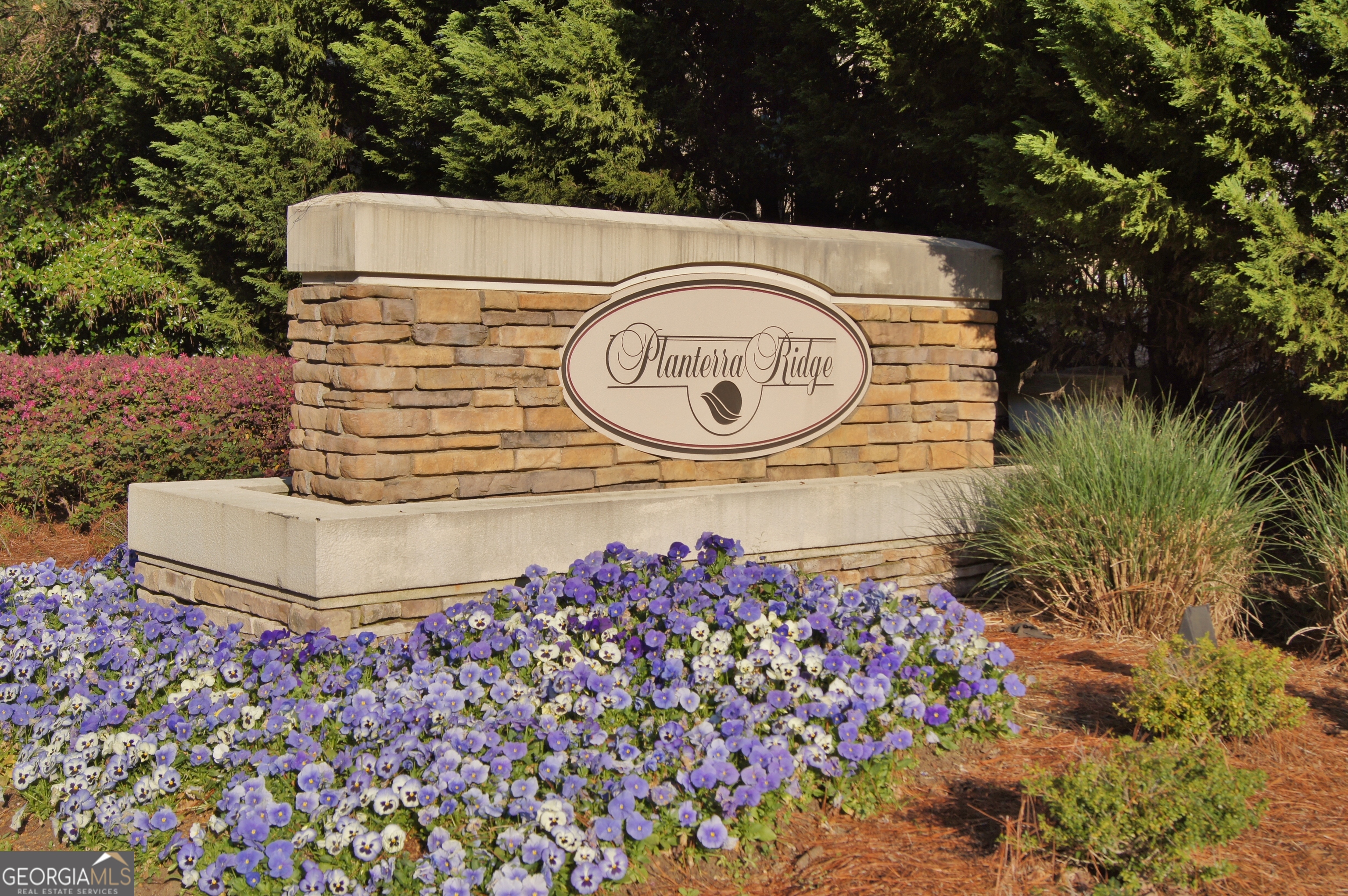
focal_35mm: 42
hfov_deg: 46.4
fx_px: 1571
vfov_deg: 31.8
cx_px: 674
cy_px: 448
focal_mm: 28
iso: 100
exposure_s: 1/400
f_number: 8
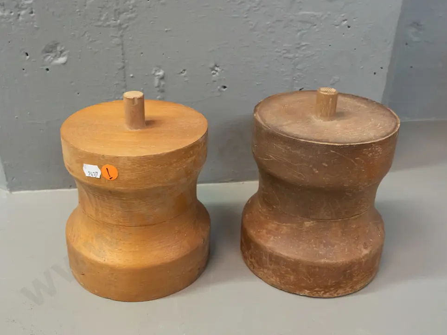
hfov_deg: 53.9
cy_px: 158
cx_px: 215
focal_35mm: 34
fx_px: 439
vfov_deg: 41.8
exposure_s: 1/125
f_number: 5.6
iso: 3200
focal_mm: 16
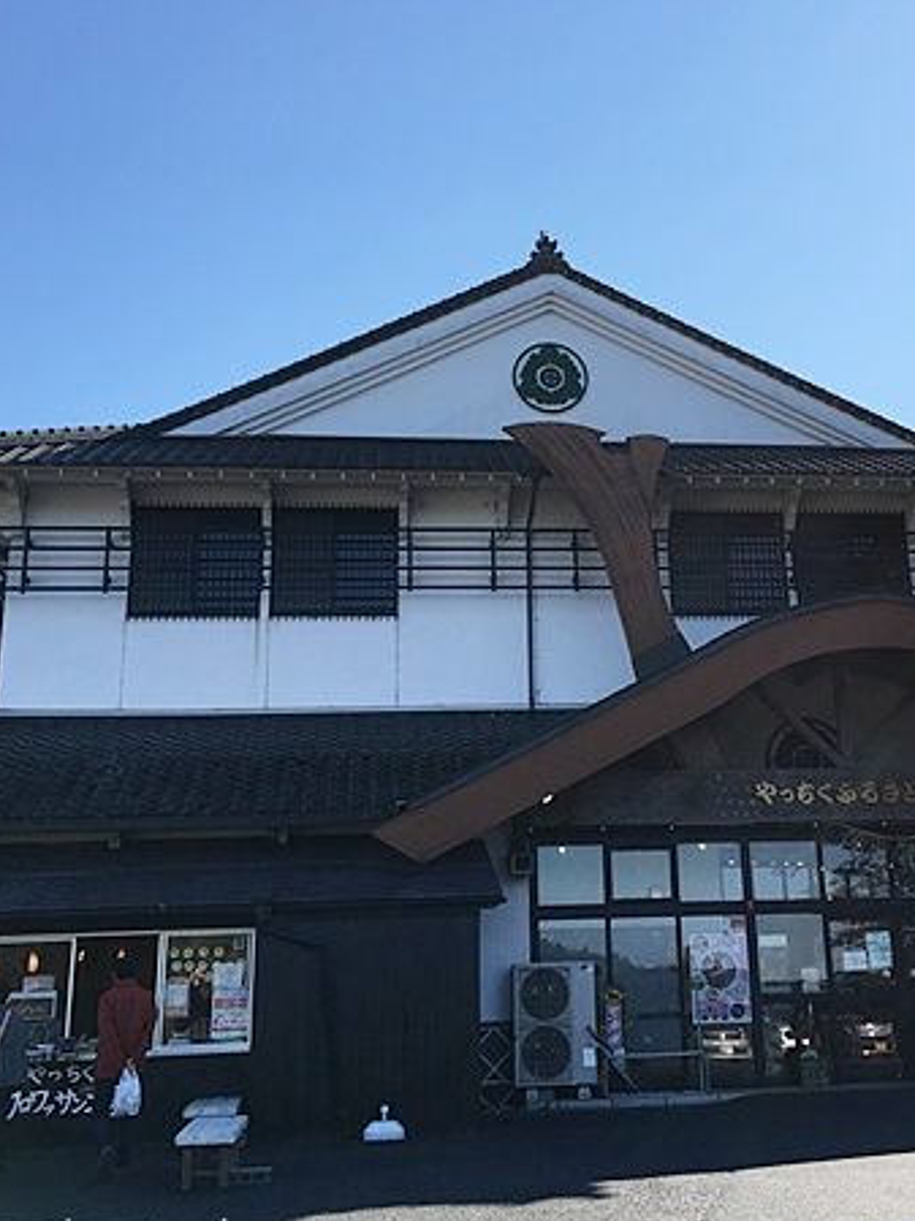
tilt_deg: +18.6
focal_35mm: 43
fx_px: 1517
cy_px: 506
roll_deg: +2.2
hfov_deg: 33.4
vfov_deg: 43.7
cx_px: 581
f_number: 2.2
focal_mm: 4.15
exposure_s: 1/1183
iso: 25
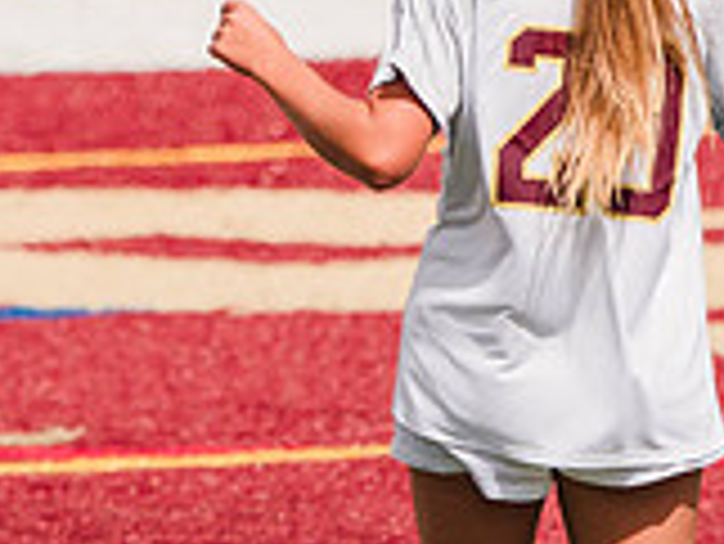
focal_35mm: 2638
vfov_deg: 0.6
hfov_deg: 0.8
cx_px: -325
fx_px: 55215
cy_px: -288
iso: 200
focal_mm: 600
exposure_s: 1/1600
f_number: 6.3
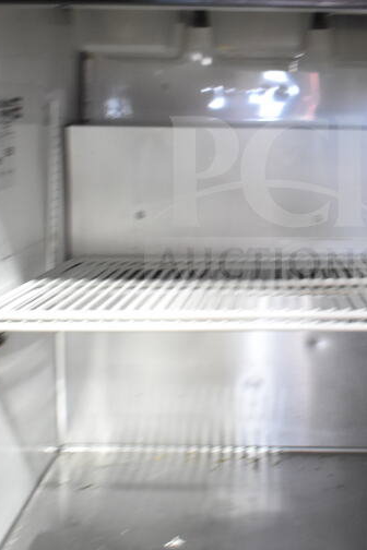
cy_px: 202
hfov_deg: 27.2
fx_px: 749
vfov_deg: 40.0
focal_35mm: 49
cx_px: 267
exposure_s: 1/50
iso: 1600
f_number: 3.5
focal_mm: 18
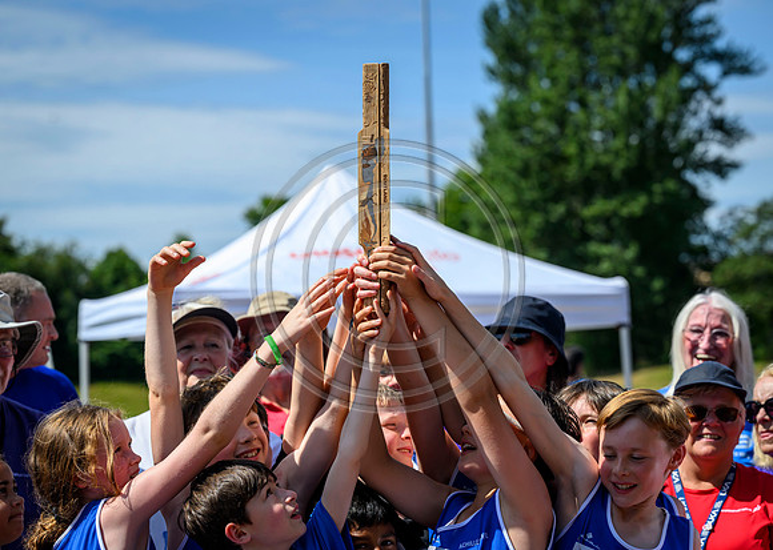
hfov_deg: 19.1
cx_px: 360
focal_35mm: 105
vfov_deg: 13.7
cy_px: 275
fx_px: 2294
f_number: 5
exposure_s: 1/3200
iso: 500
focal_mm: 100
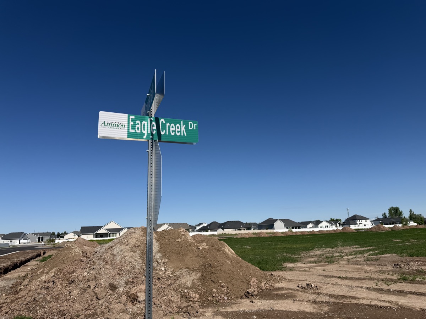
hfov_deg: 71.6
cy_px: 160
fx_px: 295
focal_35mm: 24
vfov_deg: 56.8
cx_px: 213
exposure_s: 1/8130
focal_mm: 6.76
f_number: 1.78
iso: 80
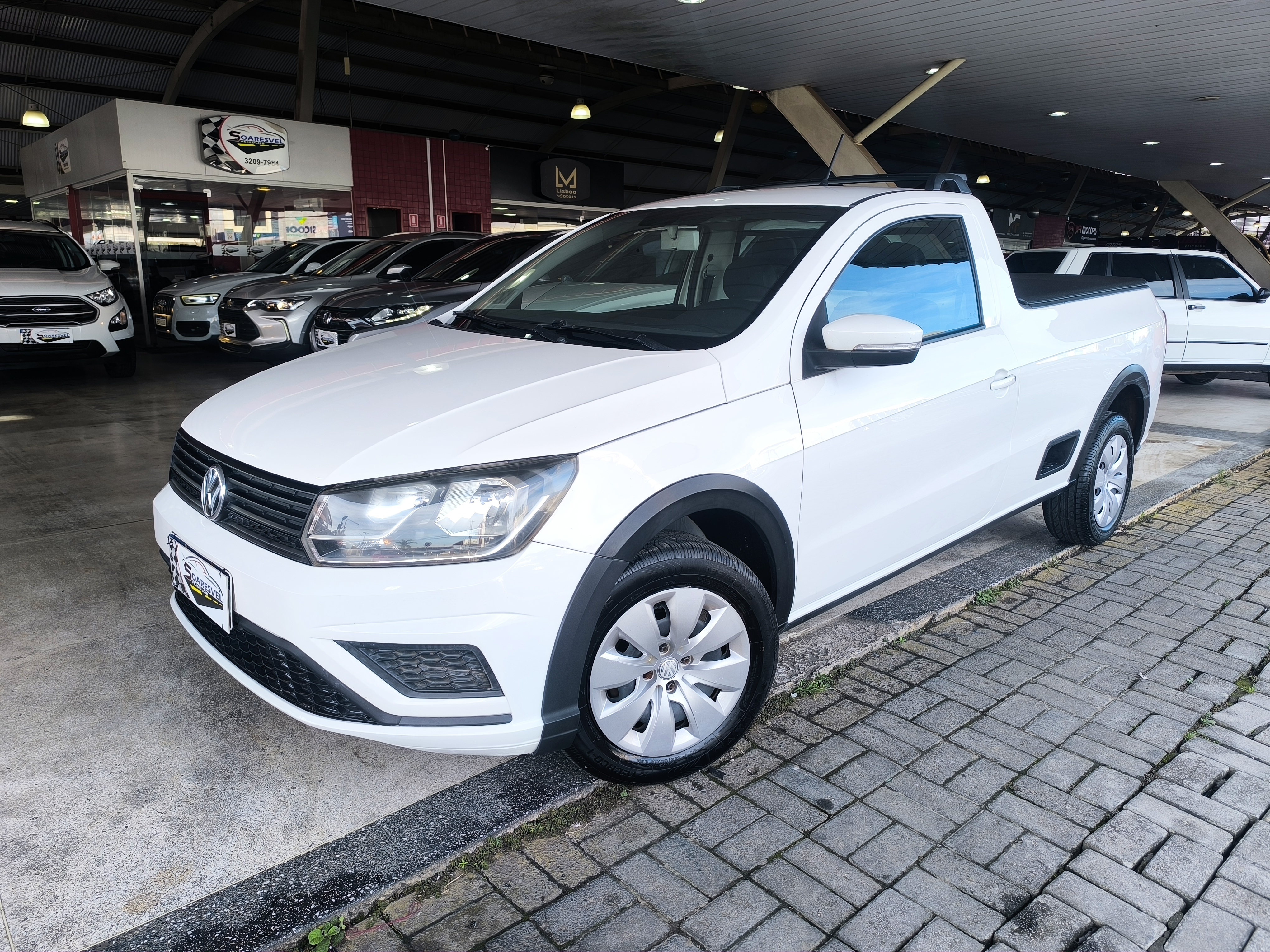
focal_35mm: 23
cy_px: 476
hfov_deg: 73.9
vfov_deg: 58.9
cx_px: 635
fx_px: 844
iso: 50
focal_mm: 6.14
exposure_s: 1/120
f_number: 1.65
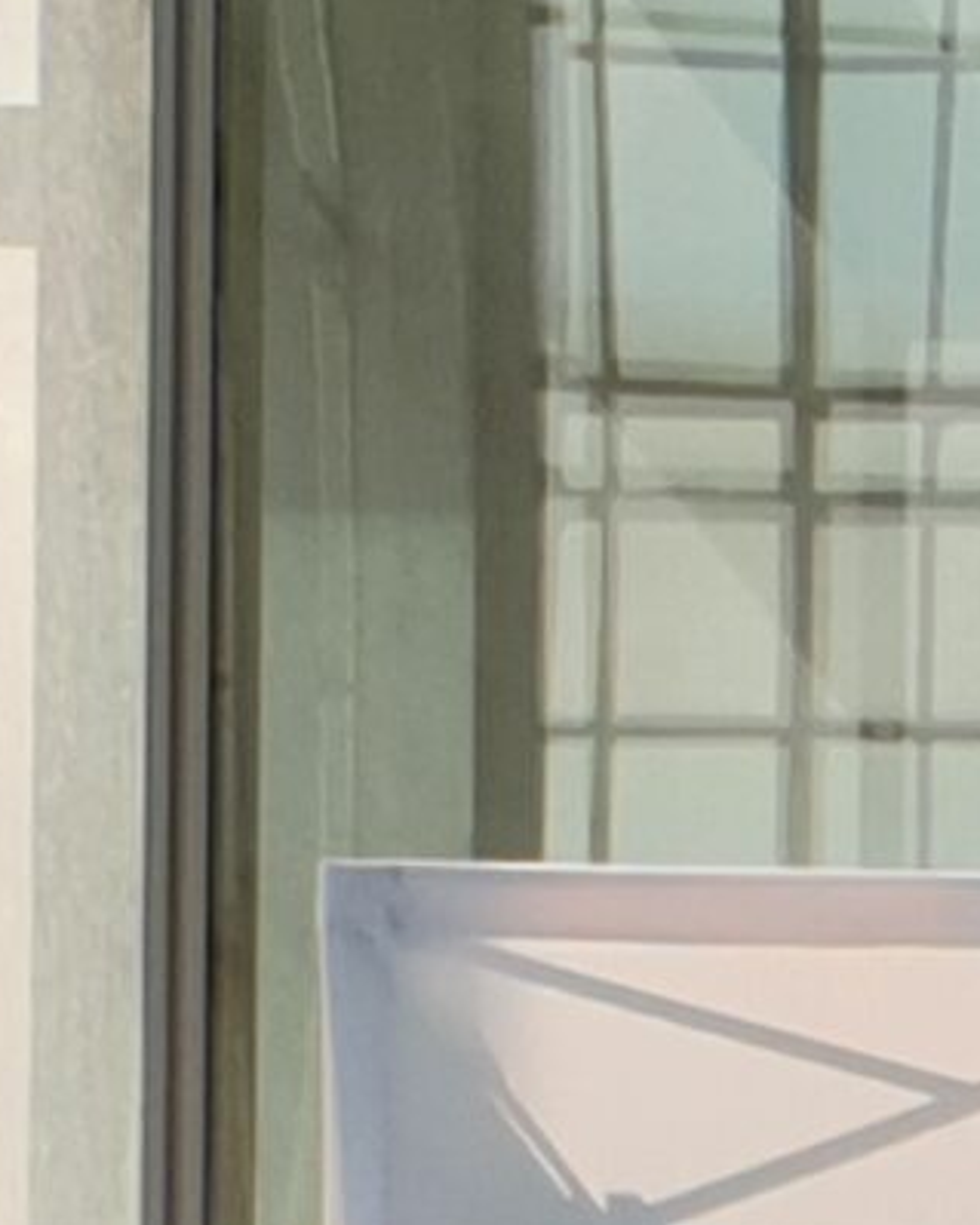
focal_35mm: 163
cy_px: 2103
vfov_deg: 11.1
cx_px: 2608
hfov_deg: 8.4
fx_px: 5912
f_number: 2.4
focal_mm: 4.3
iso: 50
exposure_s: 1/166
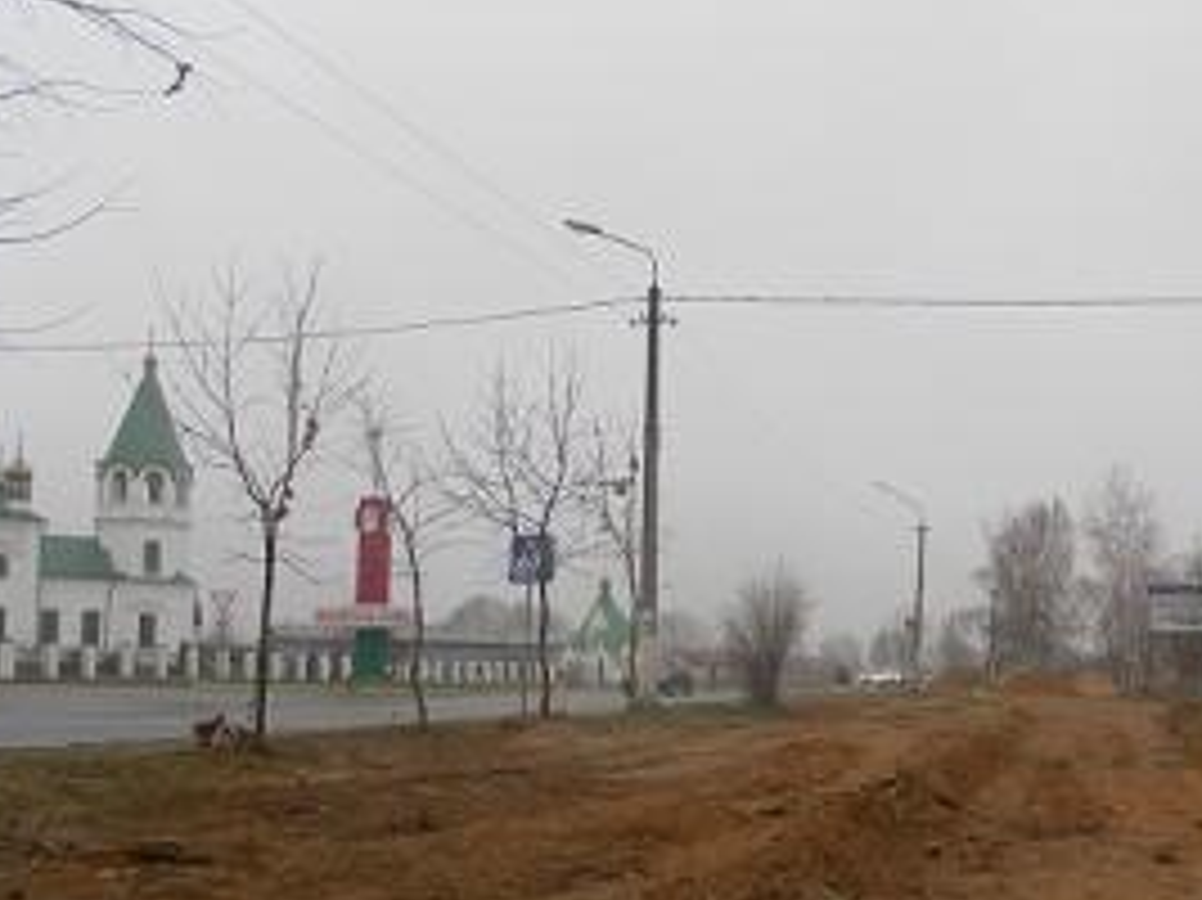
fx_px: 1631
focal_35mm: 47
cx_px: 896
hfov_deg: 39.4
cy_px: 590
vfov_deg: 30.7
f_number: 3.2
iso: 80
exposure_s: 1/200
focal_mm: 4.9
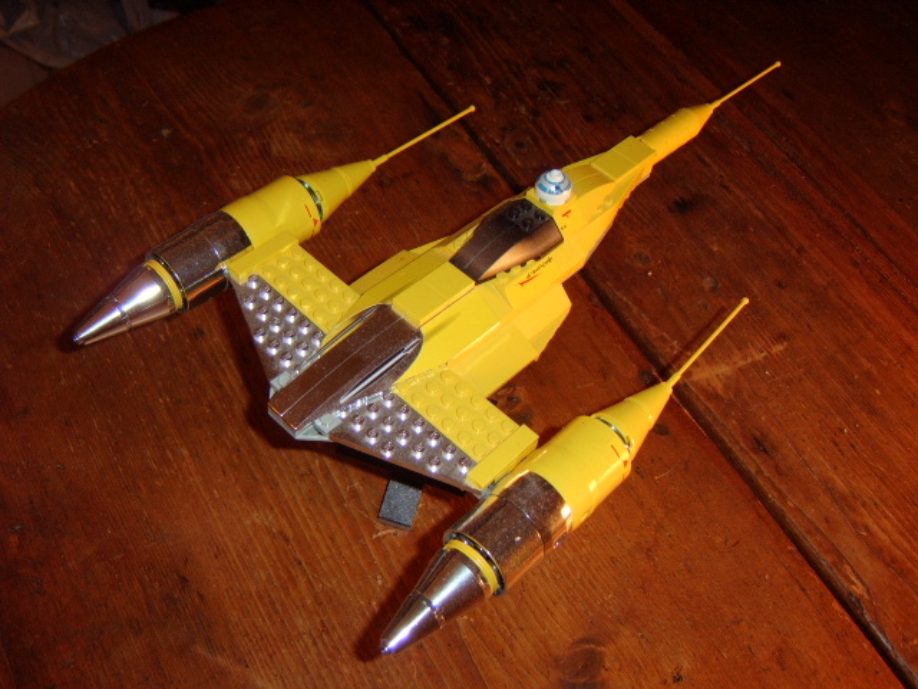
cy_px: 344
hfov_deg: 58.4
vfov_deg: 45.4
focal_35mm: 31
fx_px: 822
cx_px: 459
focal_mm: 8.13
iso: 141
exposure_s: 1/30
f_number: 2.7
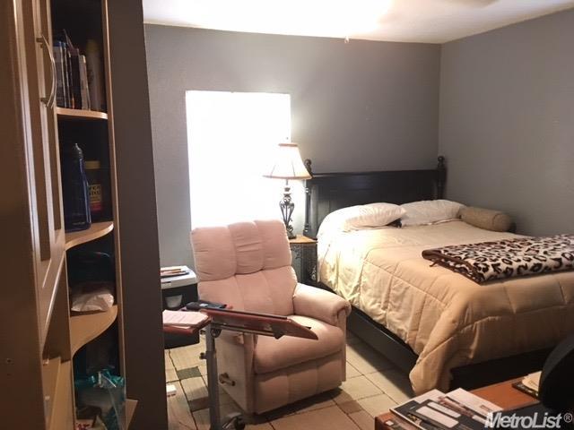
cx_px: 287
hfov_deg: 61.7
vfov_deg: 48.2
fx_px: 481
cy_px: 215
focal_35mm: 29
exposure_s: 1/4
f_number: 2.2
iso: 100
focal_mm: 4.15
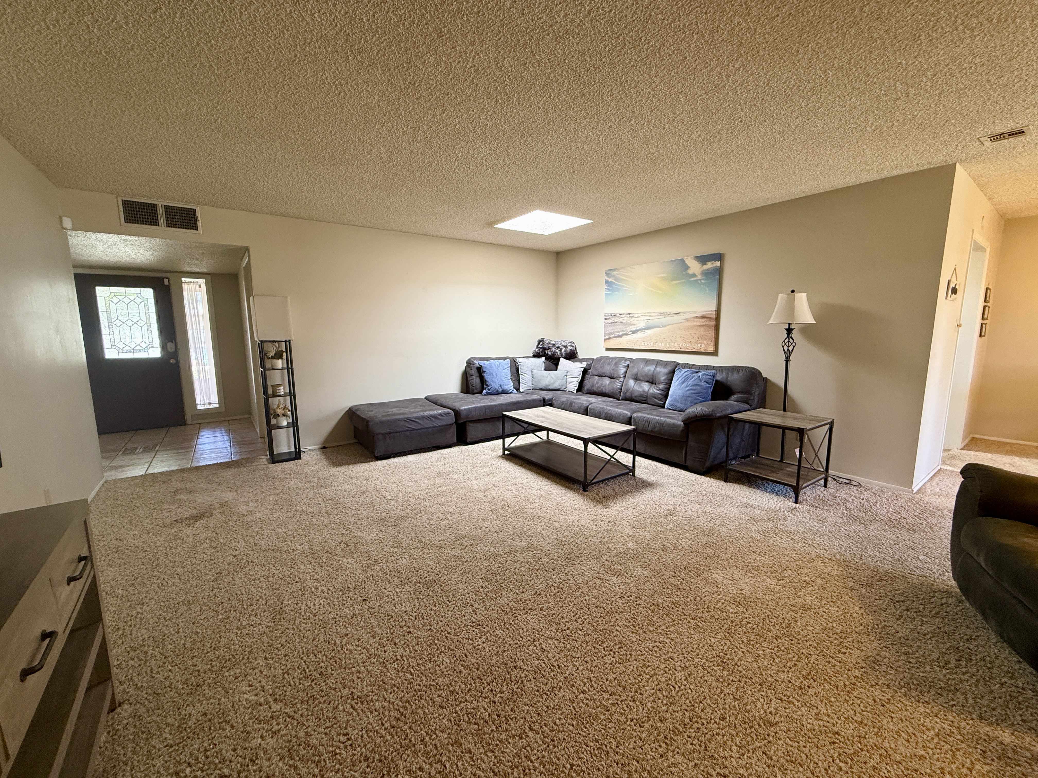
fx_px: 420
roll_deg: +0.0
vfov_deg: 85.7
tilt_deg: -8.3
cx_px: 519
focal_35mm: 14
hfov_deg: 102.1
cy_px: 389
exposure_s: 1/60
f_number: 2.2
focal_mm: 2.22
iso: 200
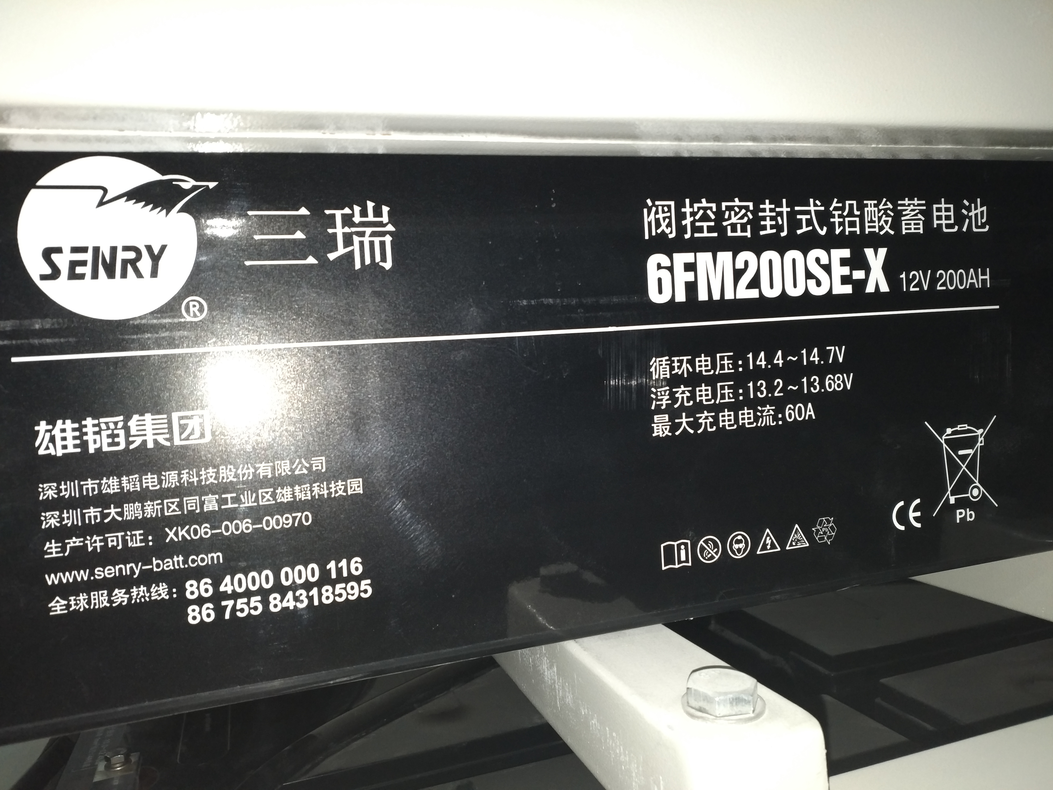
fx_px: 821
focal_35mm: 27
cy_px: 395
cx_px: 526
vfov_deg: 51.4
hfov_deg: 65.3
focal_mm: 4.73
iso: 400
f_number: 2.2
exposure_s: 1/25
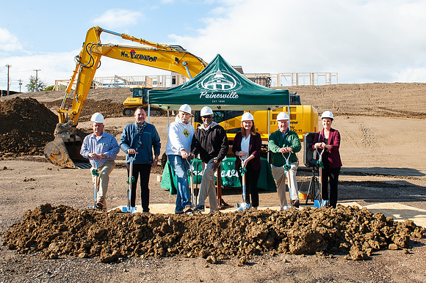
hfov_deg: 61.4
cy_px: 134
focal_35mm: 30
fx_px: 358
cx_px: 229
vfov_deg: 43.1
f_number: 16
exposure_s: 1/200
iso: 400
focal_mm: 24
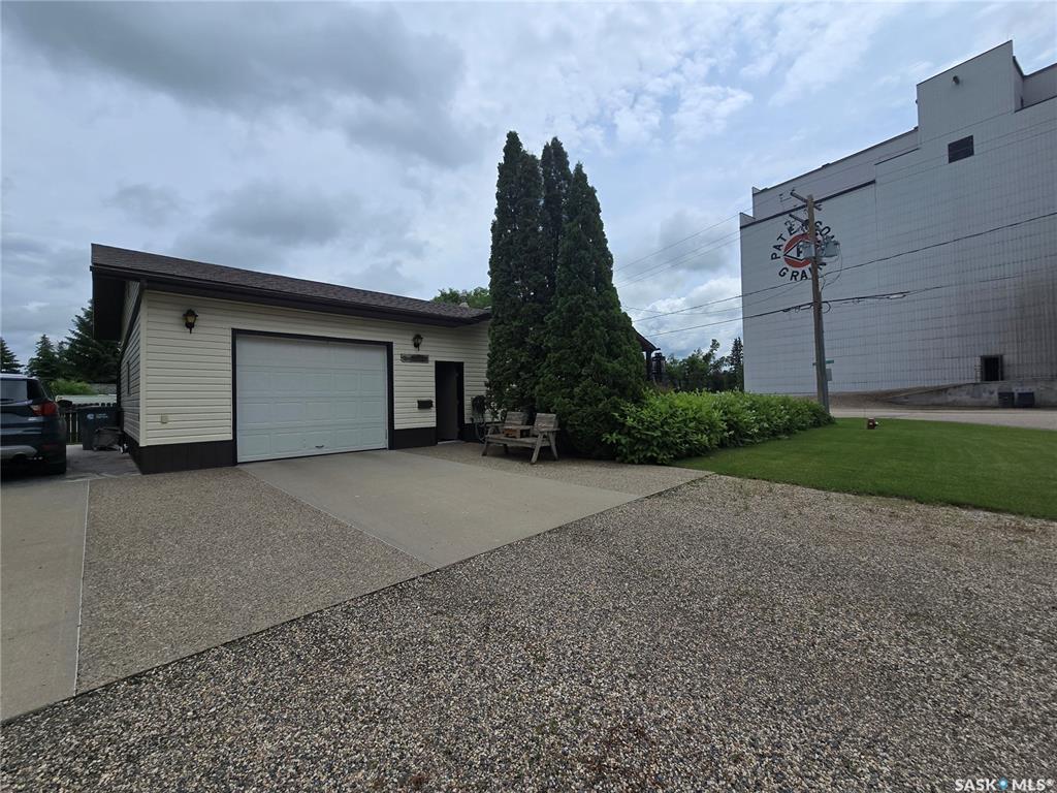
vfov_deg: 89.9
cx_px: 528
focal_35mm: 13
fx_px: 397
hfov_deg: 106.2
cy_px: 396
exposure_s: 1/4420
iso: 50
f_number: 2.2
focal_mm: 2.2
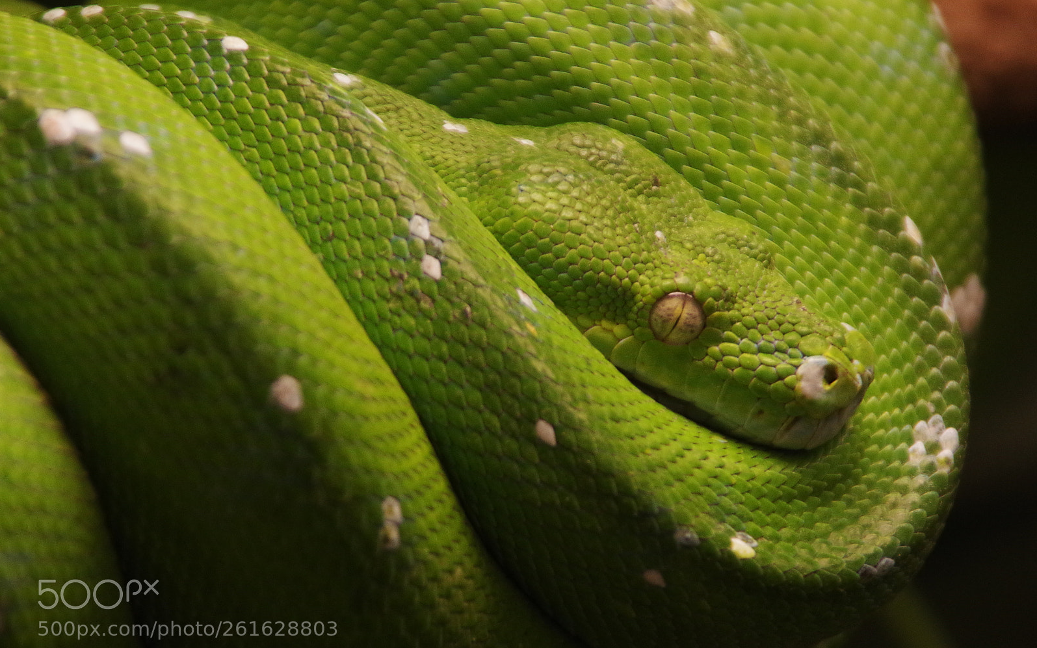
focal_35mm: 459
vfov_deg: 2.9
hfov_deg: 4.6
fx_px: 12973
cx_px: 518
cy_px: 336
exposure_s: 1/125
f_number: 6.3
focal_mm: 300
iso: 1600
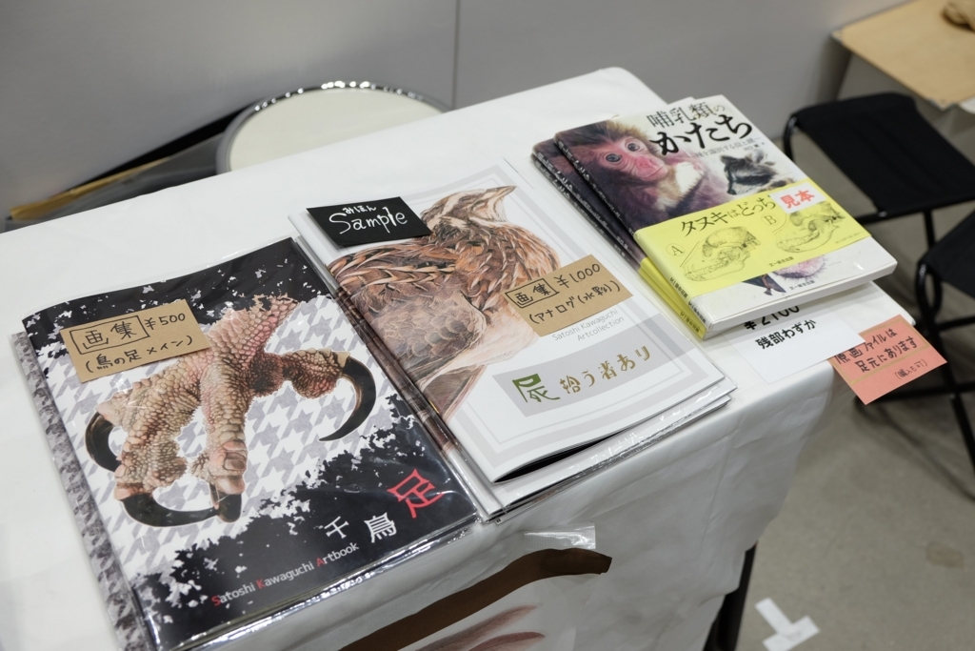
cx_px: 488
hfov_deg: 53.1
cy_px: 326
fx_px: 975
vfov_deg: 36.9
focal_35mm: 36
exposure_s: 1/60
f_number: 3.2
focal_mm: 24.3
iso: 320
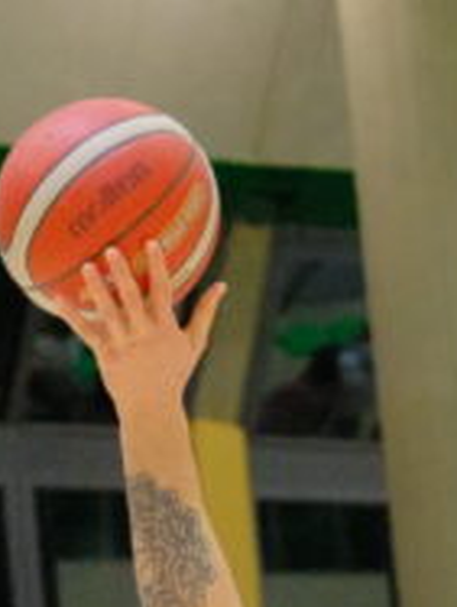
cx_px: 344
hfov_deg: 3.8
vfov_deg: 5.0
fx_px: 6912
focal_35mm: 394
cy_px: 923
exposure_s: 1/800
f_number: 2.8
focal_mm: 50
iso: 6400
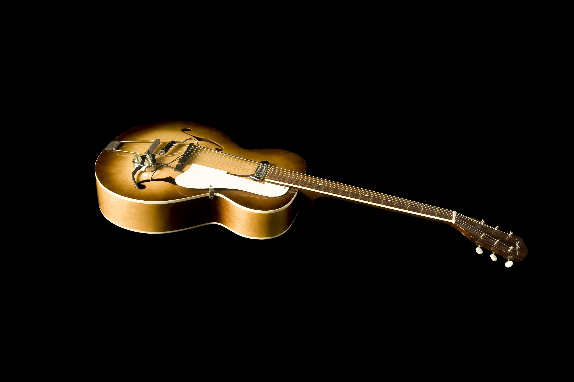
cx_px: 287
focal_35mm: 45
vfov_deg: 29.8
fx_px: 717
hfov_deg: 43.6
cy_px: 191
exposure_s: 1/160
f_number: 16
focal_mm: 45
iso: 400
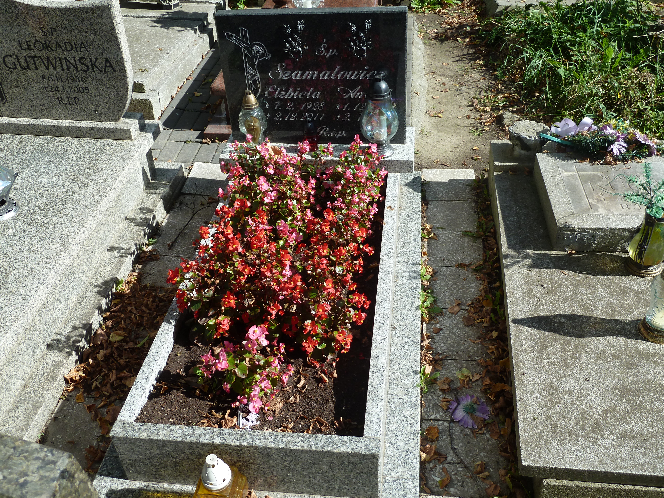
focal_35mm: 32
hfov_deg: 56.8
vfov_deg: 44.2
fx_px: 614
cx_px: 332
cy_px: 249
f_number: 4
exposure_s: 1/400
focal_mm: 5.3
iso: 80
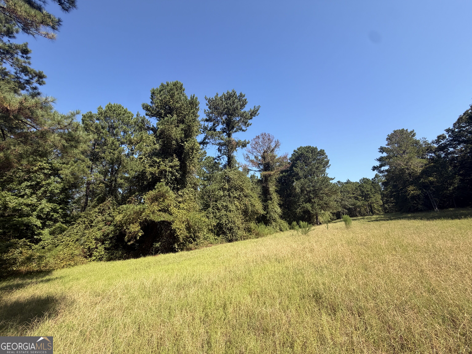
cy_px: 177
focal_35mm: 14
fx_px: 191
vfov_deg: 85.7
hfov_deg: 102.1
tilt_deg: +12.1
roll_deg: +2.4
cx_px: 236
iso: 40
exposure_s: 1/770
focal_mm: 2.22
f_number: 2.2
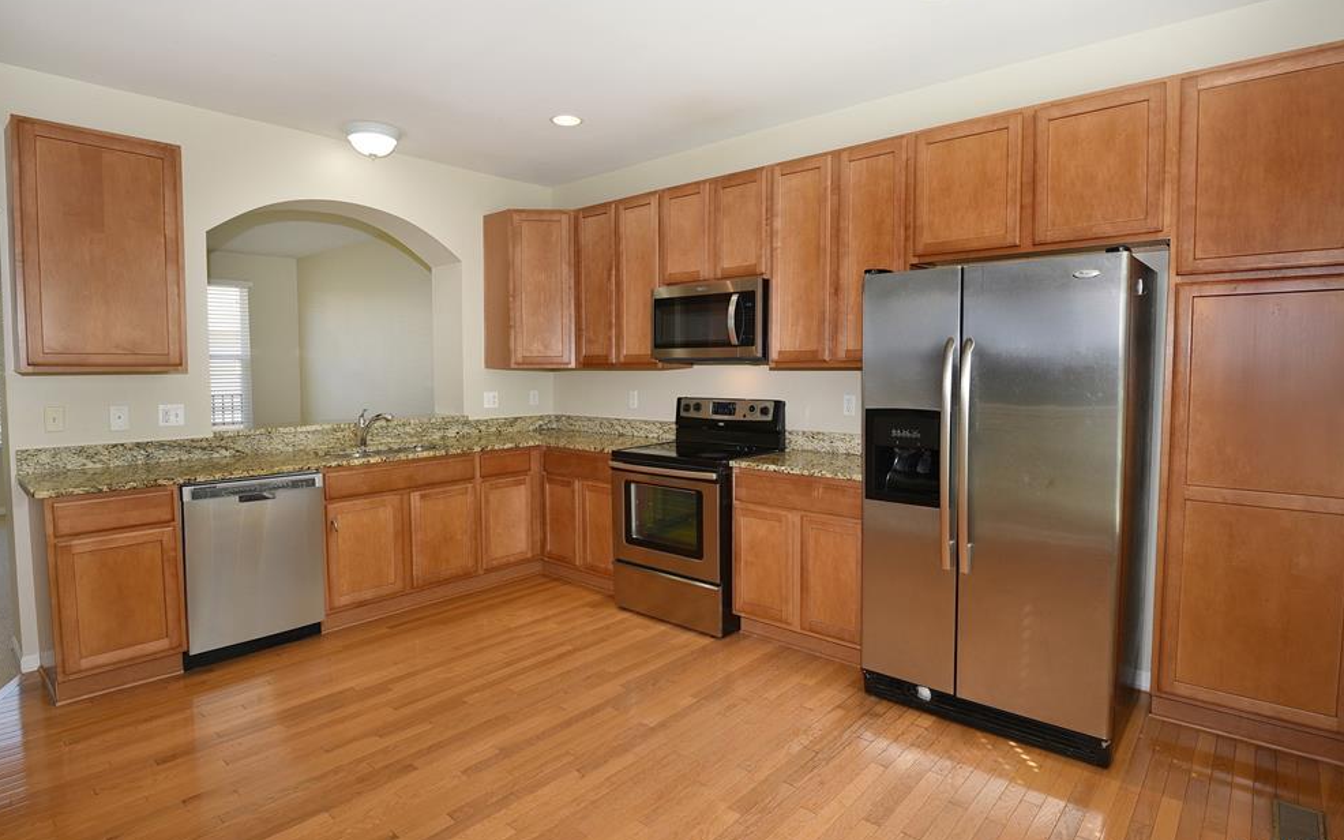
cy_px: 408
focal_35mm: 18
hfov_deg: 91.1
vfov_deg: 65.0
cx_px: 669
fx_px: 659
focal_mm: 17
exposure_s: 1/60
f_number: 6.3
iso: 100
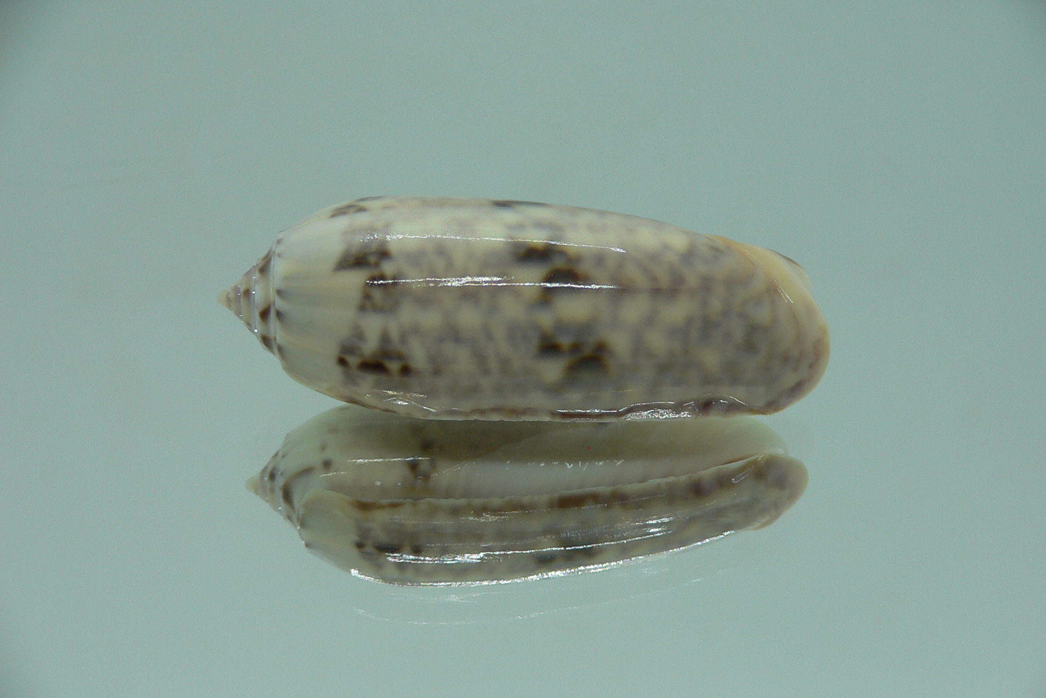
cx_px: 530
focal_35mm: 37
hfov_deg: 51.9
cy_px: 370
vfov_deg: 35.9
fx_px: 1075
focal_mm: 4.6
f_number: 2.8
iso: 80
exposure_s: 1/60
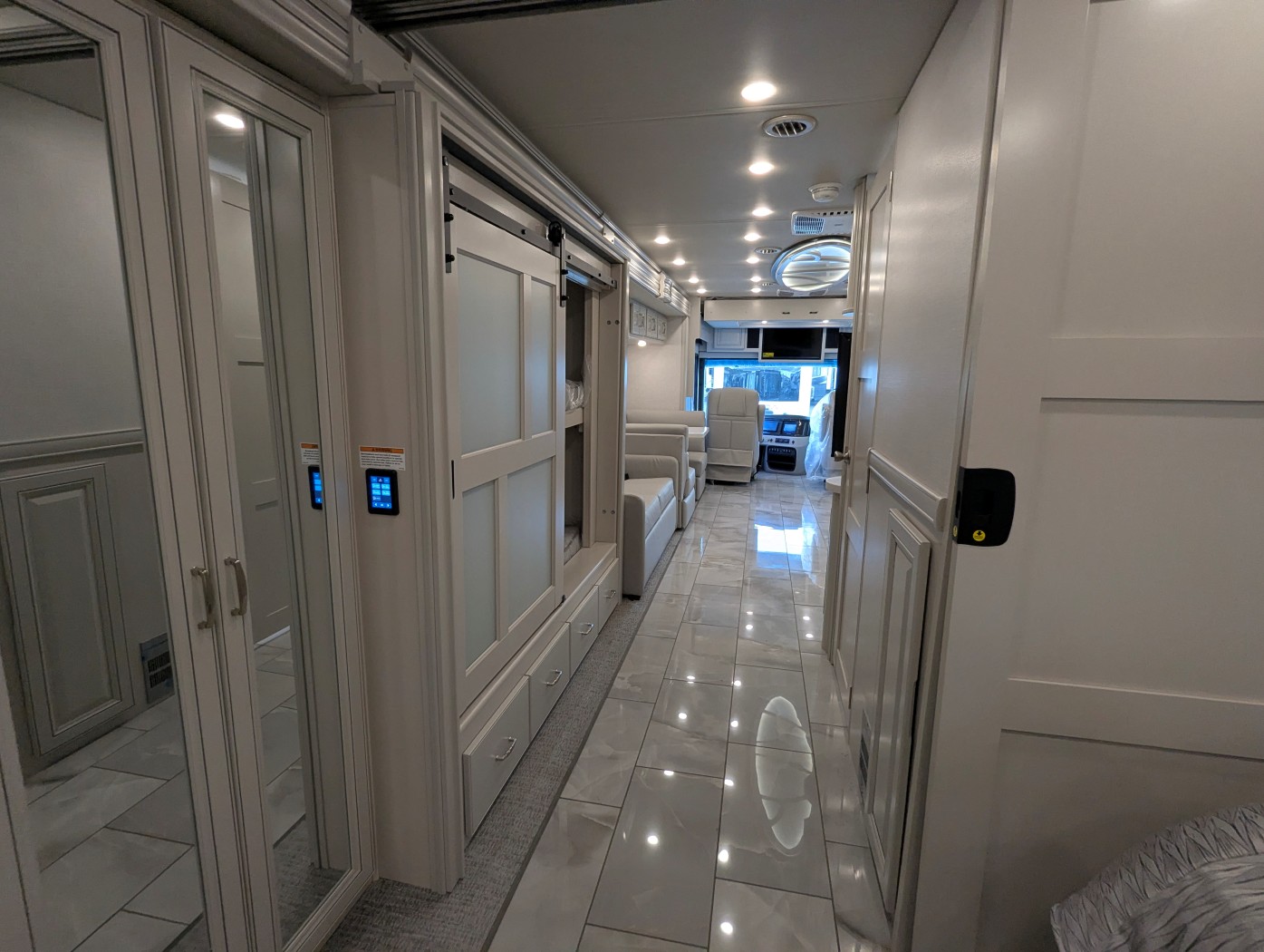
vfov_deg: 78.2
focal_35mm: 16
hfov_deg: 94.4
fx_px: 585
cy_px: 476
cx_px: 632
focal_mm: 2.35
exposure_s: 1/109
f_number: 2.2
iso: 207
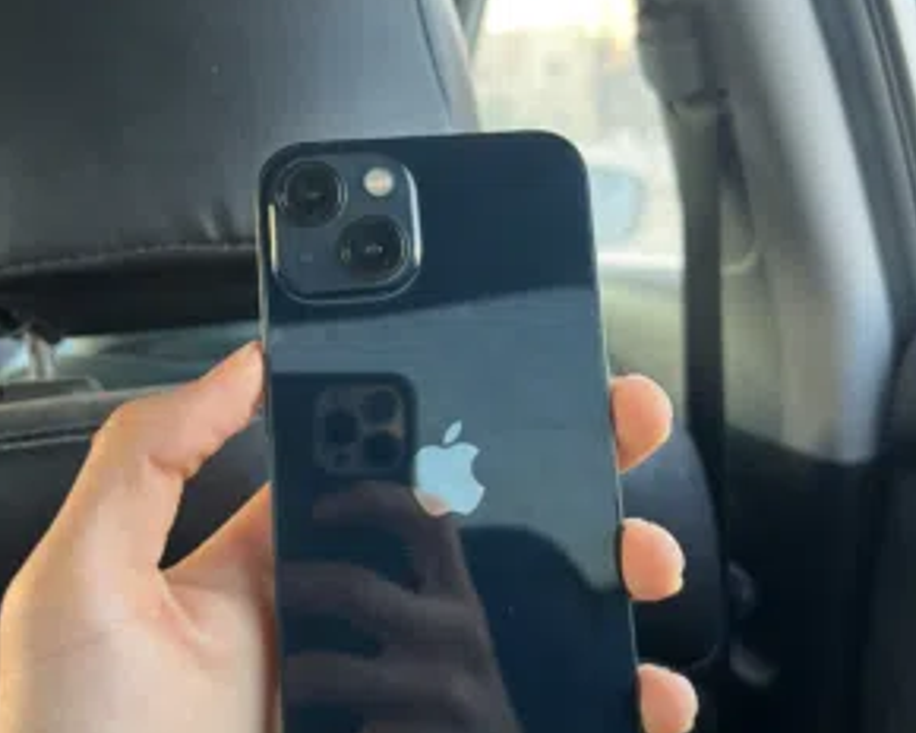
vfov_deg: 42.1
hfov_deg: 51.5
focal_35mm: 35
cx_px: 445
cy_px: 316
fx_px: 949
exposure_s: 1/60
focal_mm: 5.7
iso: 160
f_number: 1.5
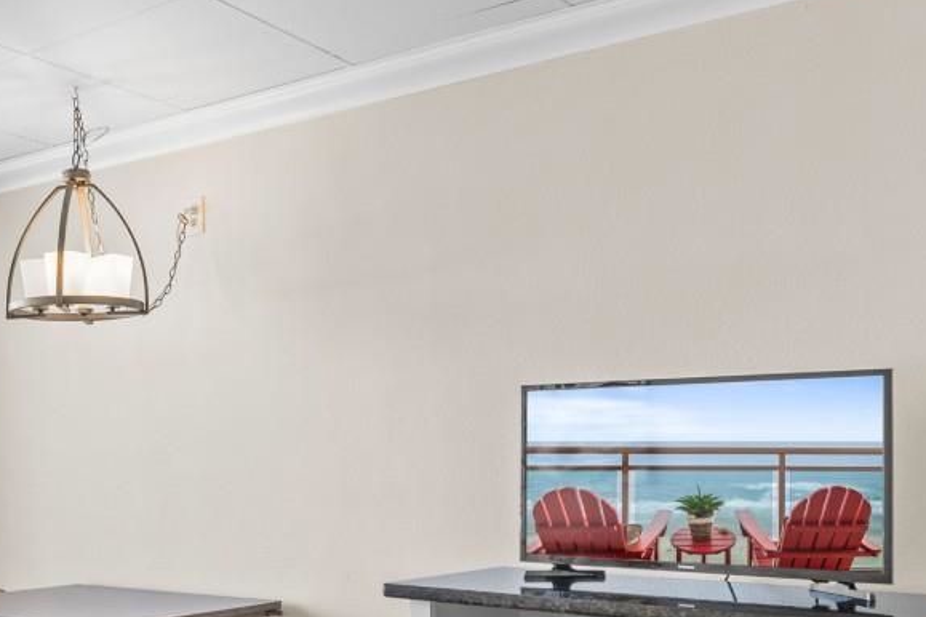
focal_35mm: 42
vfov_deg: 31.3
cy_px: 462
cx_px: 18
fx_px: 1080
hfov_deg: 41.0
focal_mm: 10
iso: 100
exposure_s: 1/8
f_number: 4.5
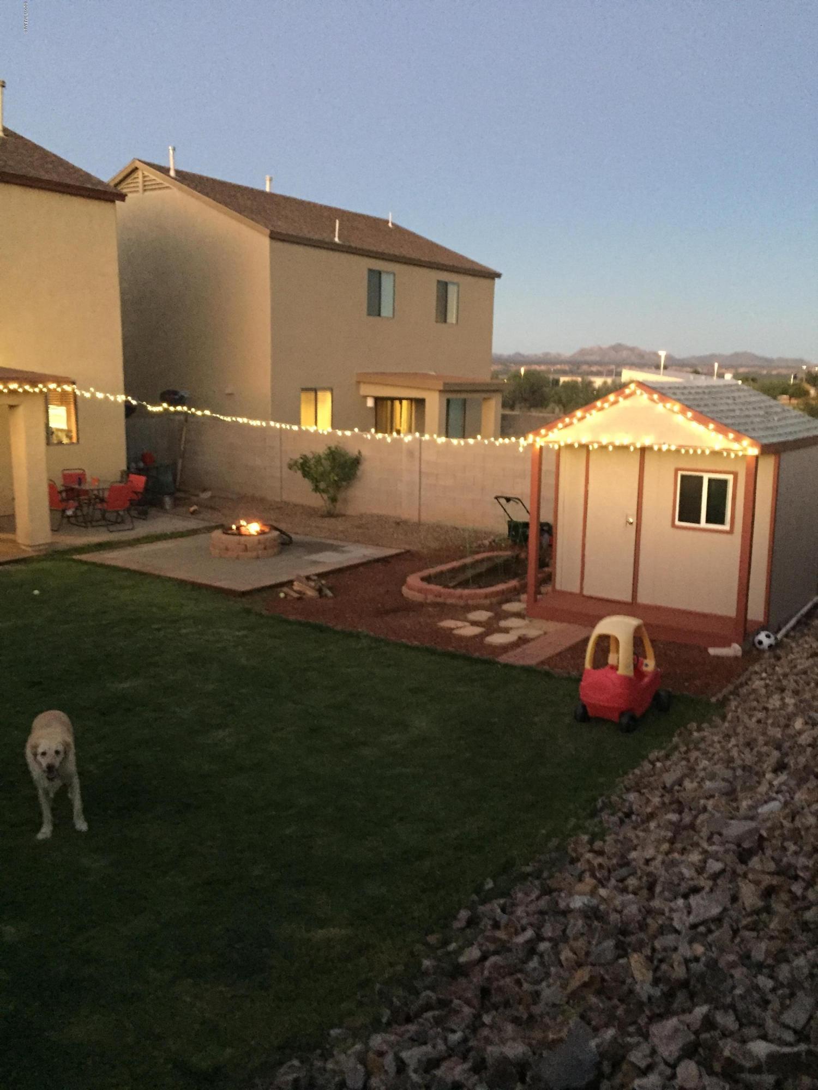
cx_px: 409
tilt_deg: -10.3
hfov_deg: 48.2
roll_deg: -1.3
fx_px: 914
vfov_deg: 61.7
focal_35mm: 29
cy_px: 545
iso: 500
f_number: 2.2
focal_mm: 4.15
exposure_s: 1/15
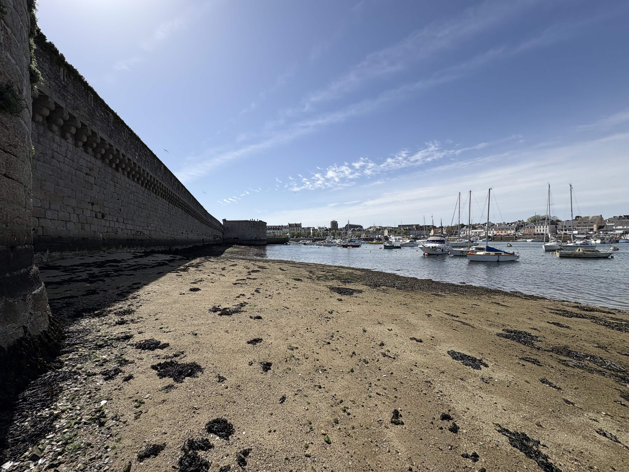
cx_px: 314
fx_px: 254
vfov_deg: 85.7
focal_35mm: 14
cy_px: 236
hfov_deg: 102.1
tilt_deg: +1.6
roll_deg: +1.1
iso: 50
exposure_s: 1/4132
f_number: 2.2
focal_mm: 2.22
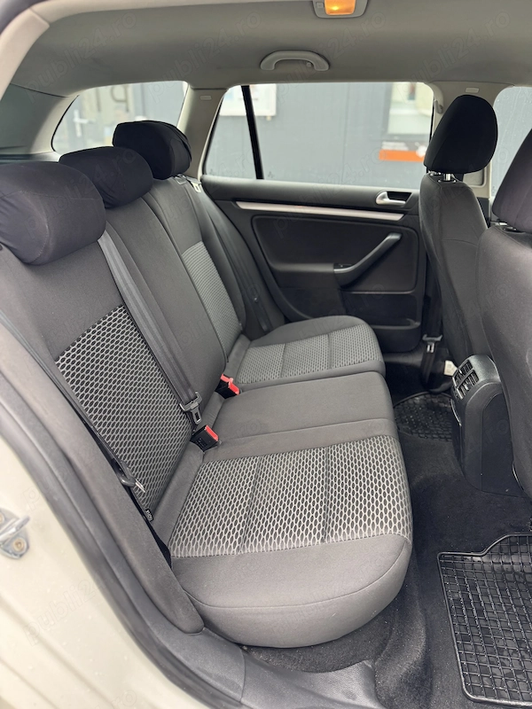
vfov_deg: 71.6
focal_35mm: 24
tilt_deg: -23.5
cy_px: 354
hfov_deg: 56.8
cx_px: 266
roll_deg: -1.5
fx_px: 492
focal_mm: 6.76
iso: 200
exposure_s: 1/121
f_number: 1.78
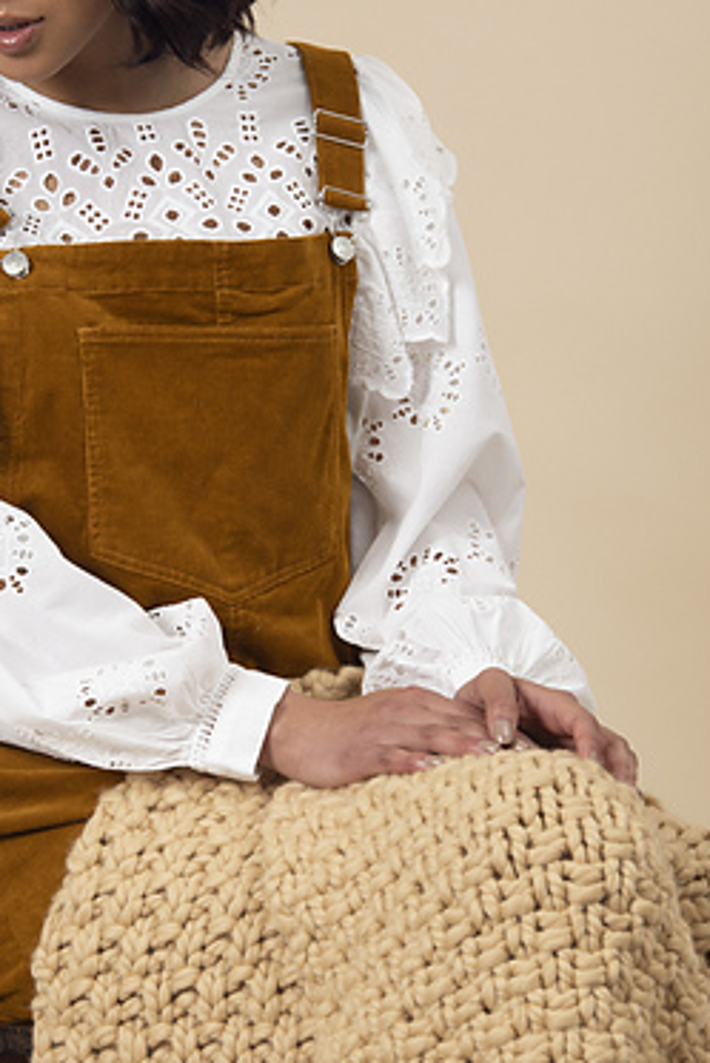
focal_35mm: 223
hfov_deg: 6.2
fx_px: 6590
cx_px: 215
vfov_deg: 9.2
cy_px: 544
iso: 100
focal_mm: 130
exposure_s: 1/200
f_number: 10
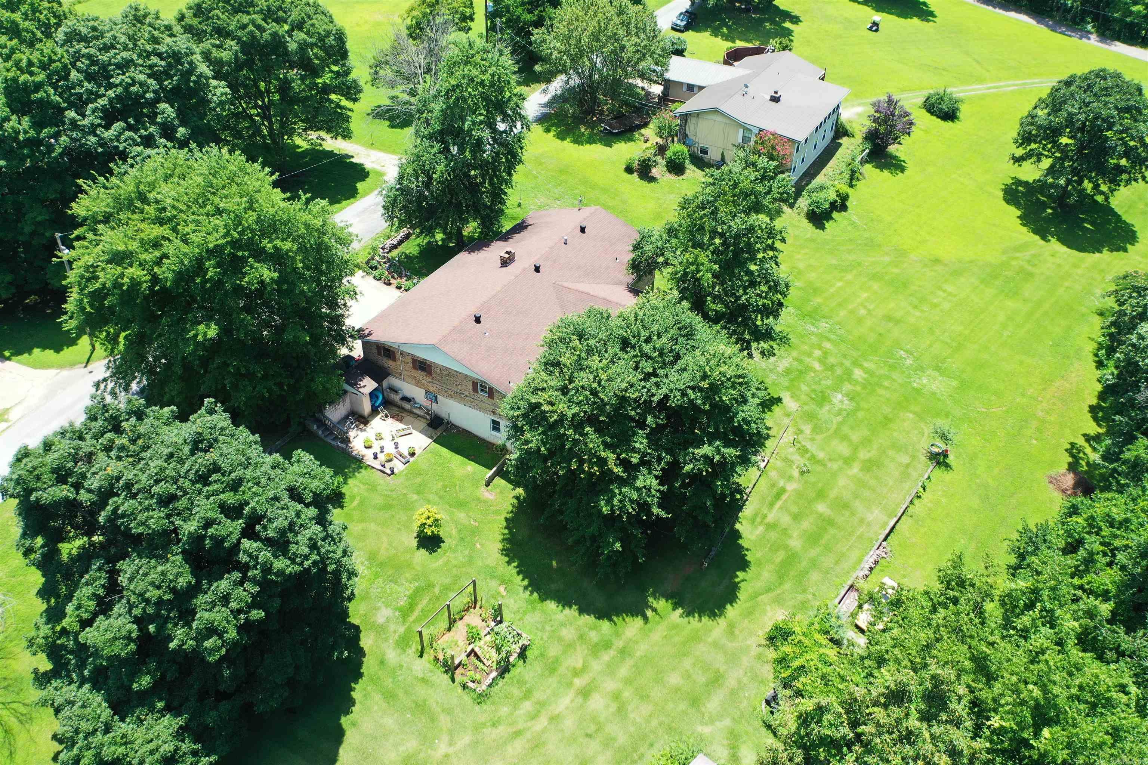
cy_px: 382
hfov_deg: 65.5
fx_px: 893
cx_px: 574
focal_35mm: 28
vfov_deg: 46.4
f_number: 2.8
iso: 100
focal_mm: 10.26
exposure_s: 1/640
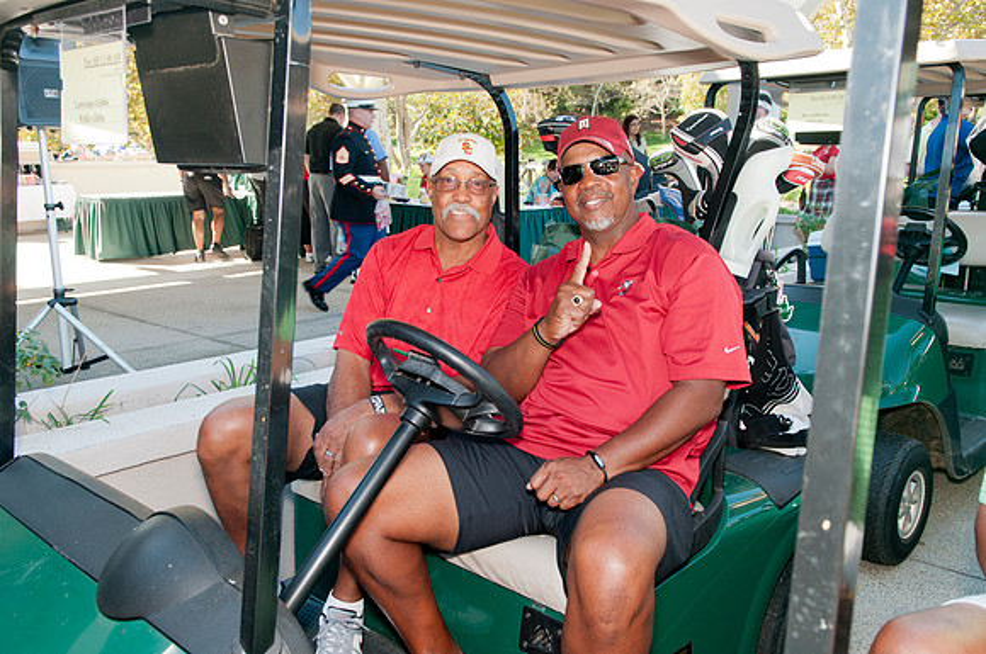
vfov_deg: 43.5
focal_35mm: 30
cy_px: 327
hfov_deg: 62.0
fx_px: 821
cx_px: 493
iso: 400
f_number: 5.6
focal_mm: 20
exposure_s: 1/60
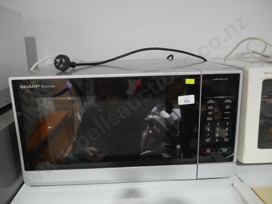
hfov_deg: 56.8
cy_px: 102
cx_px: 136
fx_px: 252
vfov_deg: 44.2
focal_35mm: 32
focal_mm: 16
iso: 800
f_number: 3.6
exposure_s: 1/60
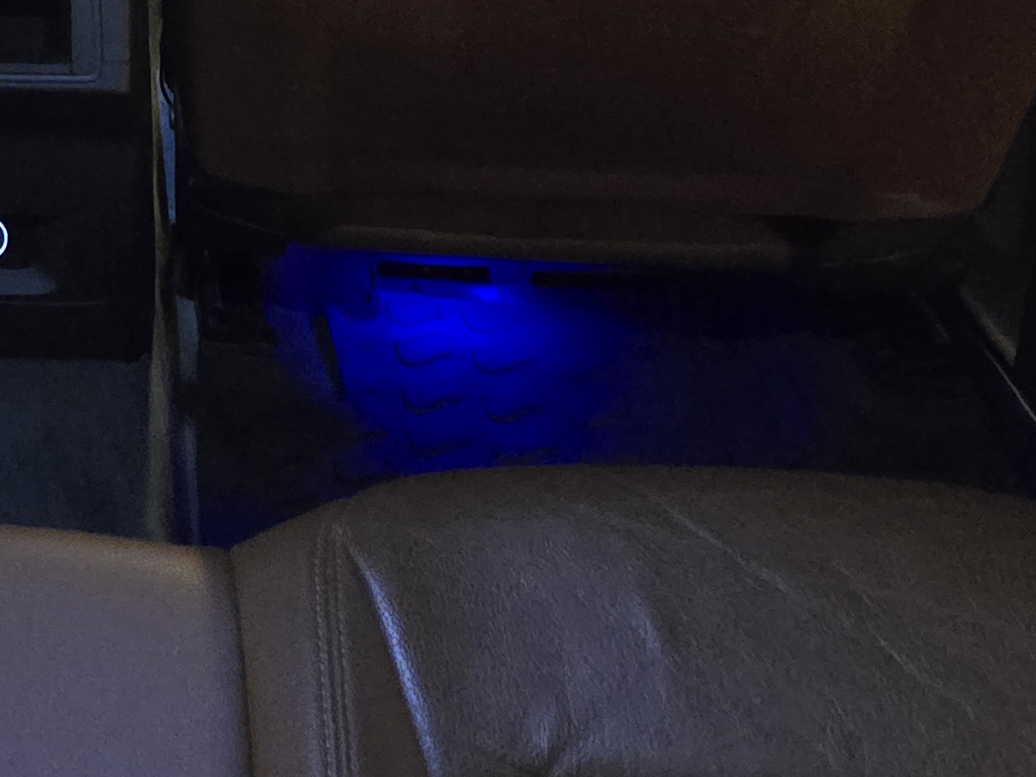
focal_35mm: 43
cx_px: -97
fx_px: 1287
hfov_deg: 37.1
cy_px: -457
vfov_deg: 24.3
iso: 1600
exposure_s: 1/25
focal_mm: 2.2
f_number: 2.2
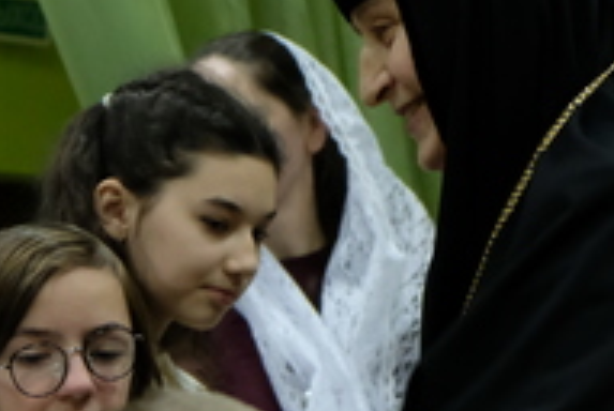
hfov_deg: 8.4
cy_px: 271
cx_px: 177
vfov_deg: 5.7
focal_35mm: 244
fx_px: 4168
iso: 3200
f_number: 4
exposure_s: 1/80
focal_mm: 48.4
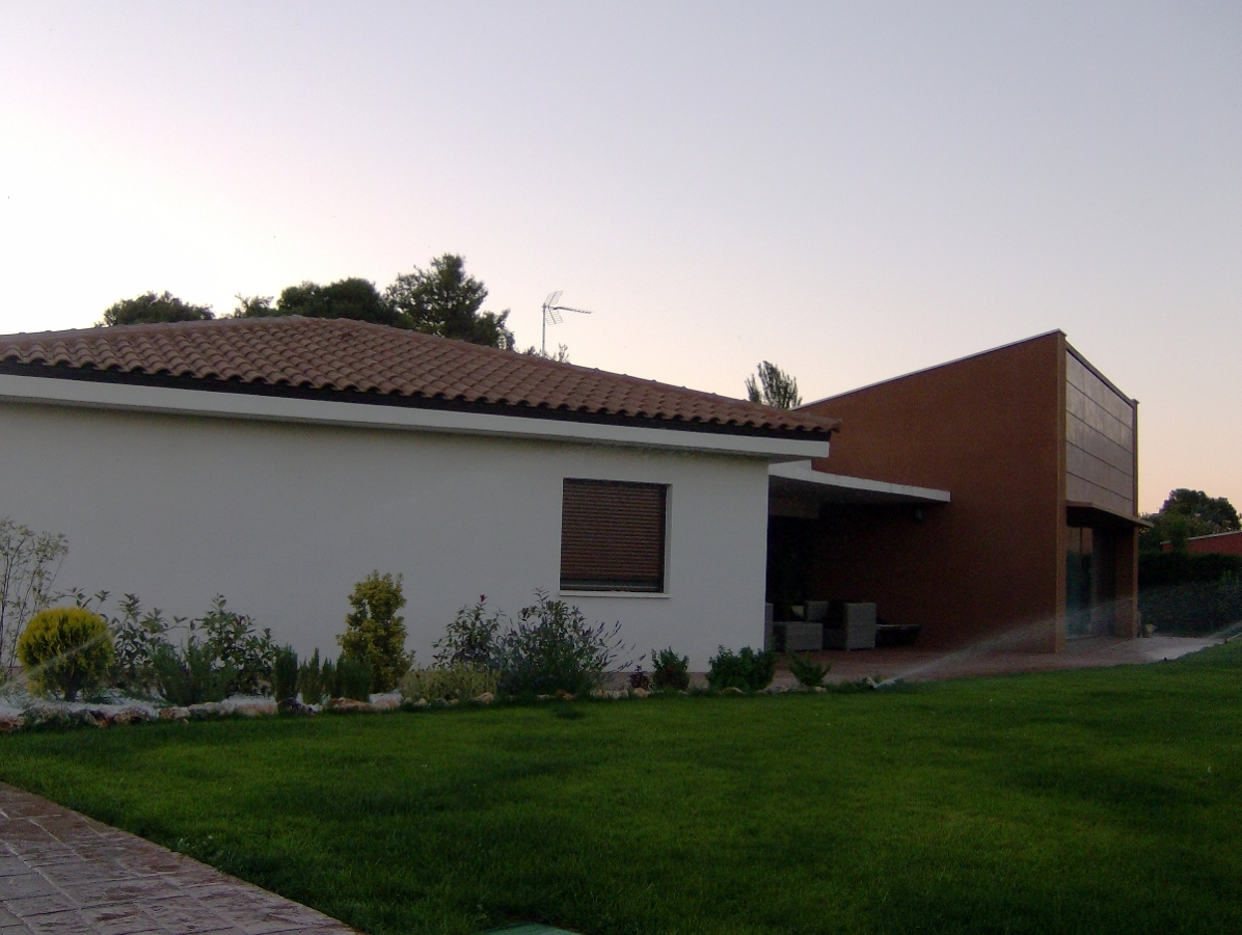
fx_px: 1293
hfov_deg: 51.3
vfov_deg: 39.7
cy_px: 468
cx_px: 621
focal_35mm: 36
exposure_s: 1/208
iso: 100
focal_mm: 6
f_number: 2.8
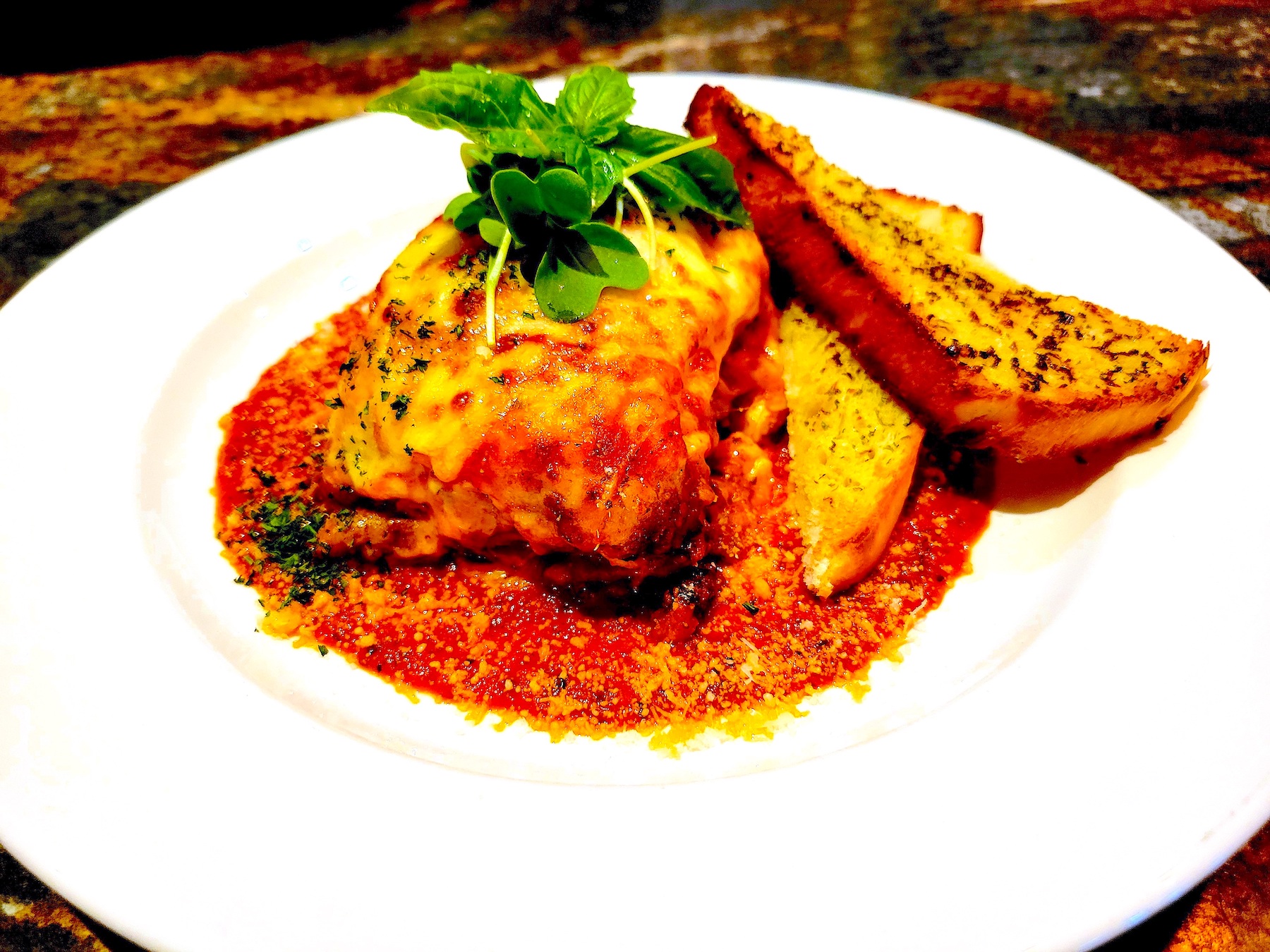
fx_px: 954
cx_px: 635
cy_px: 476
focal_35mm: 26
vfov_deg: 53.1
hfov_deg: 67.3
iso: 250
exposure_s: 1/40
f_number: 1.8
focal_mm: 5.4
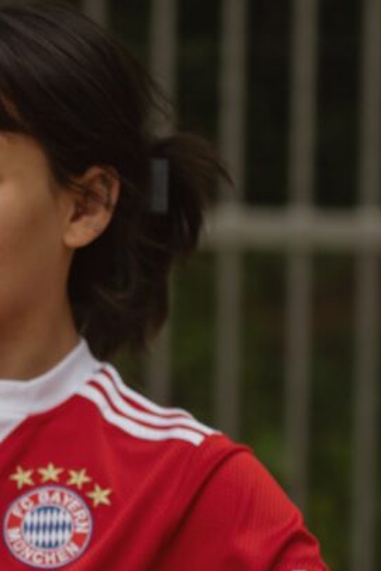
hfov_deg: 5.2
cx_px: -4
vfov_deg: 7.8
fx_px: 4203
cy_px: 248
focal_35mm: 265
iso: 100
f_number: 2.8
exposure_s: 1/500
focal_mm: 70
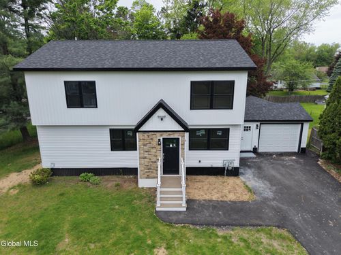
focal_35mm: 24
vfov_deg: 56.8
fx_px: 236
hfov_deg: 71.6
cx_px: 170
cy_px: 128
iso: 100
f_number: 1.8
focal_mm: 8.67
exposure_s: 1/1000
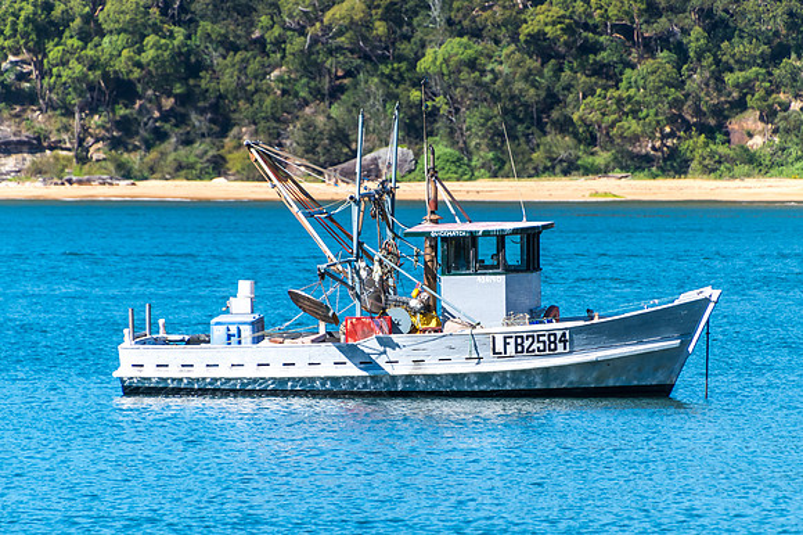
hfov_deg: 4.2
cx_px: 402
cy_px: 268
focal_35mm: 495
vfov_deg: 2.8
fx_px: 11035
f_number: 6.3
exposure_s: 1/1250
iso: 200
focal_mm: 330
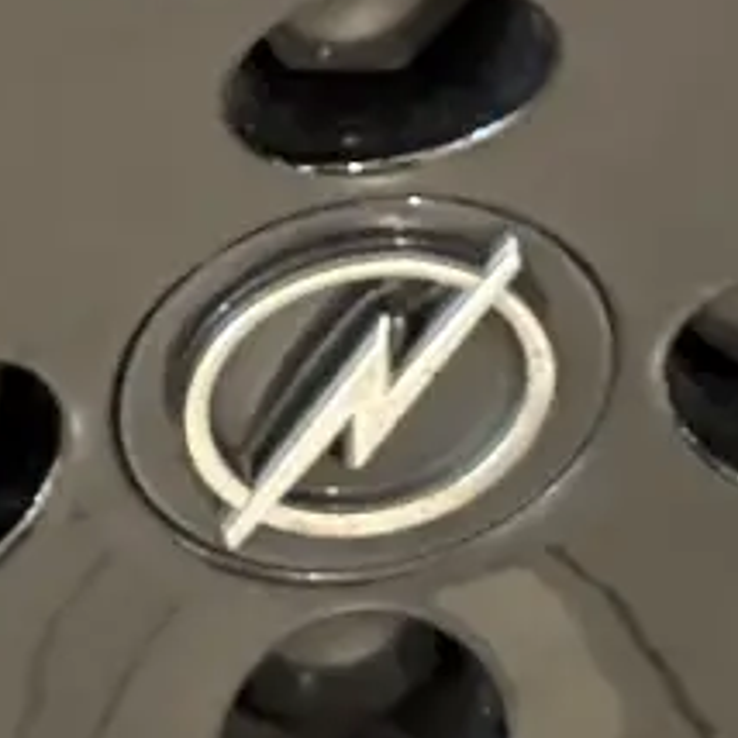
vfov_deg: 8.5
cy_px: 166
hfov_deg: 8.4
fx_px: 4969
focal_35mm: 206
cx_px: -159
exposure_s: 1/30
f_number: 1.6
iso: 640
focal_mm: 5.96
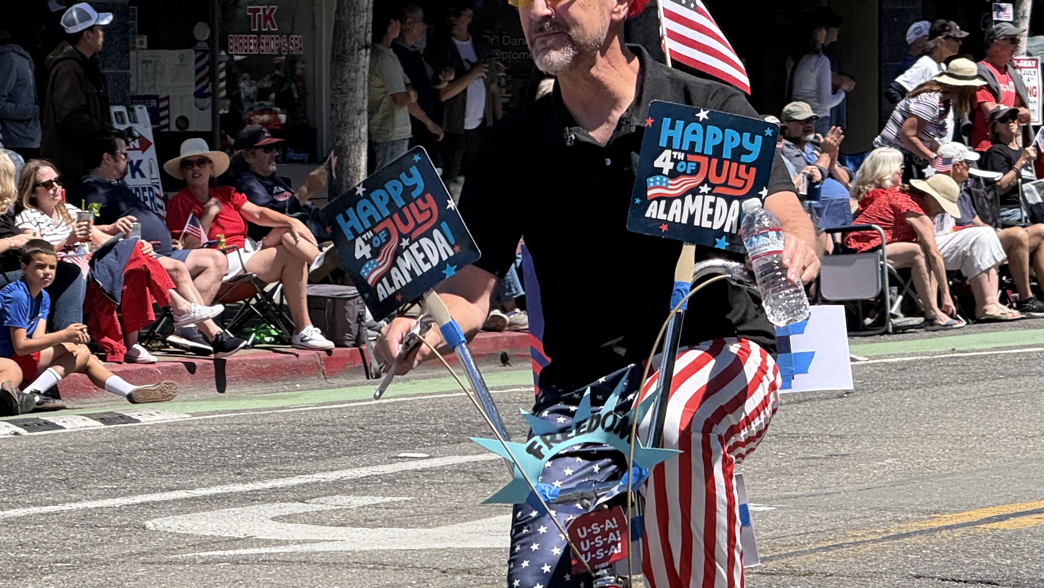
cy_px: 385
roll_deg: +0.7
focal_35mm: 208
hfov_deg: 10.4
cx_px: 460
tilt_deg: -3.2
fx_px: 5759
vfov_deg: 5.8
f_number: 2.8
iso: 64
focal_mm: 15.66
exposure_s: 1/903
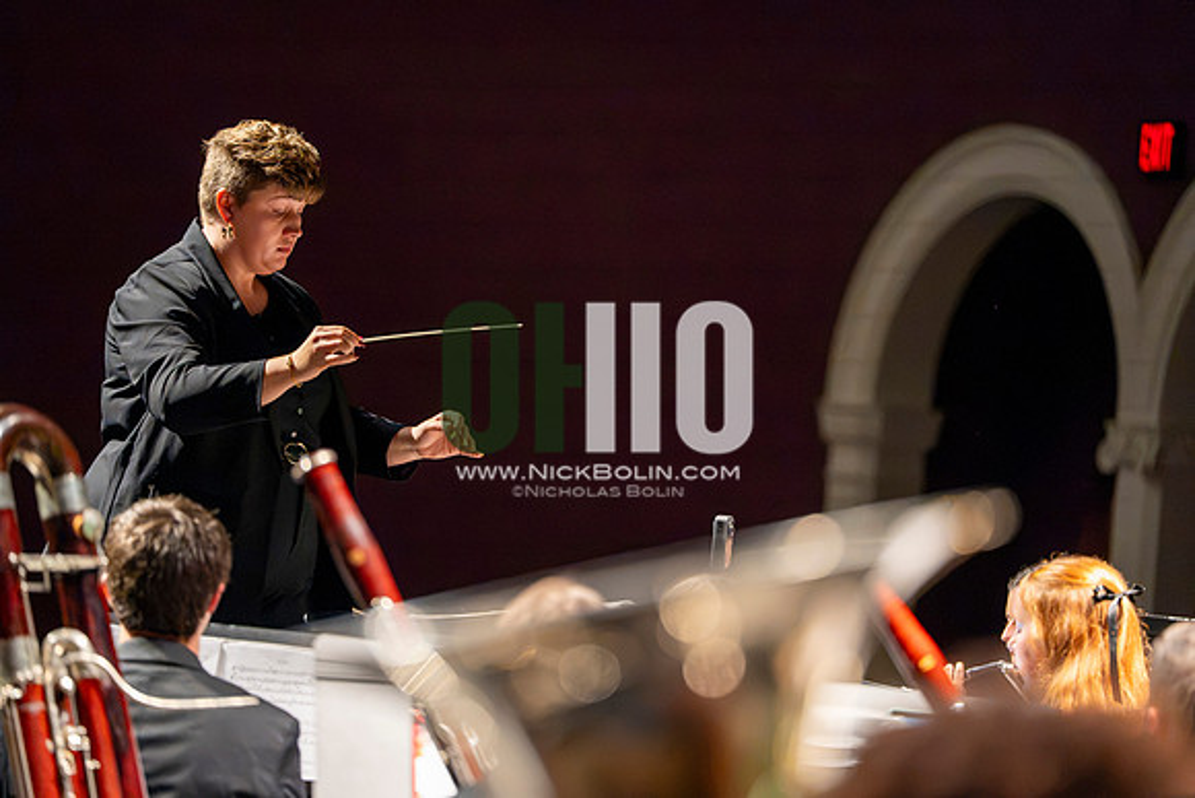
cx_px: 598
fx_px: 5644
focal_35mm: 170
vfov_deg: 8.1
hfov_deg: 12.1
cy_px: 399
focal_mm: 170
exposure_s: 1/640
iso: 12800
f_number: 2.8
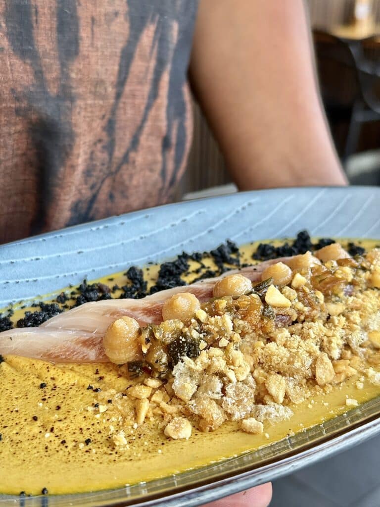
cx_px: 190
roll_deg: -1.1
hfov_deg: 30.3
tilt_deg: -20.4
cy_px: 254
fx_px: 703
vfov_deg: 39.7
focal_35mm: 48
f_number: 1.78
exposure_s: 1/158
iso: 50
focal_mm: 6.76
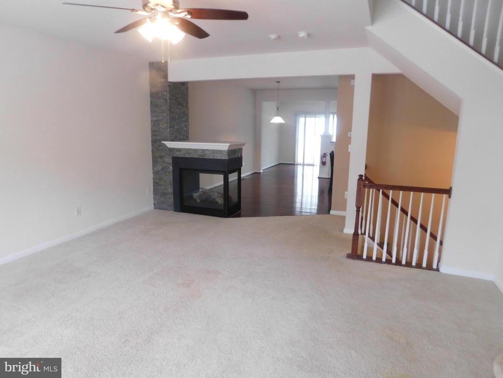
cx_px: 252
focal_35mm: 23
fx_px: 334
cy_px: 189
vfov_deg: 58.9
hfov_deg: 73.9
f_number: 3
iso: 250
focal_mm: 4
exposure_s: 1/30
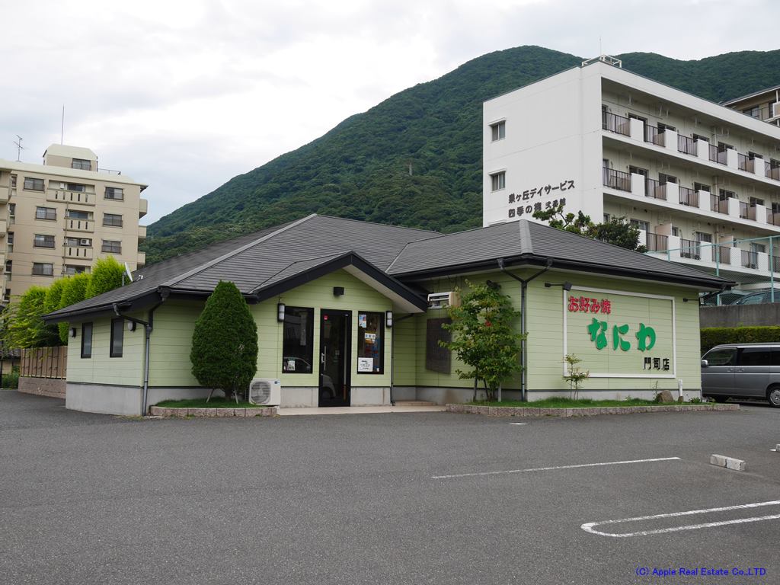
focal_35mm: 36
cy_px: 292
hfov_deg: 51.4
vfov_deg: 39.7
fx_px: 811
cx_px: 390
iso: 200
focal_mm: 18
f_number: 7.1
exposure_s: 1/320
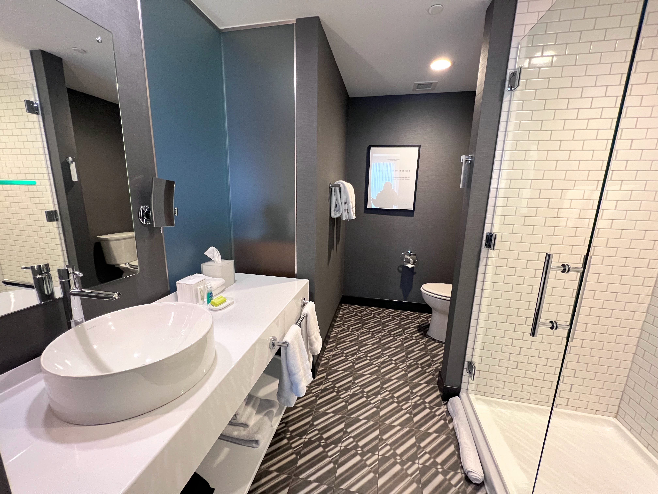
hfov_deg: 106.2
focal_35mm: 13
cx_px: 329
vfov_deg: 89.9
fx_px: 247
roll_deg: -1.0
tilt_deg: -11.5
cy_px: 247
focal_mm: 1.57
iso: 500
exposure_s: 1/60
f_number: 1.8
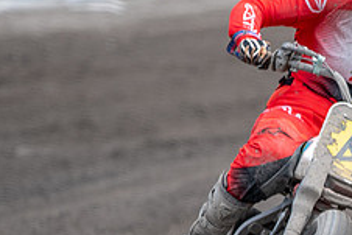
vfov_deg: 0.8
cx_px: 371
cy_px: 199
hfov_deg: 1.1
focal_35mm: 1810
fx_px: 17708
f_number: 6
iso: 200
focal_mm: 500
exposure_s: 1/400
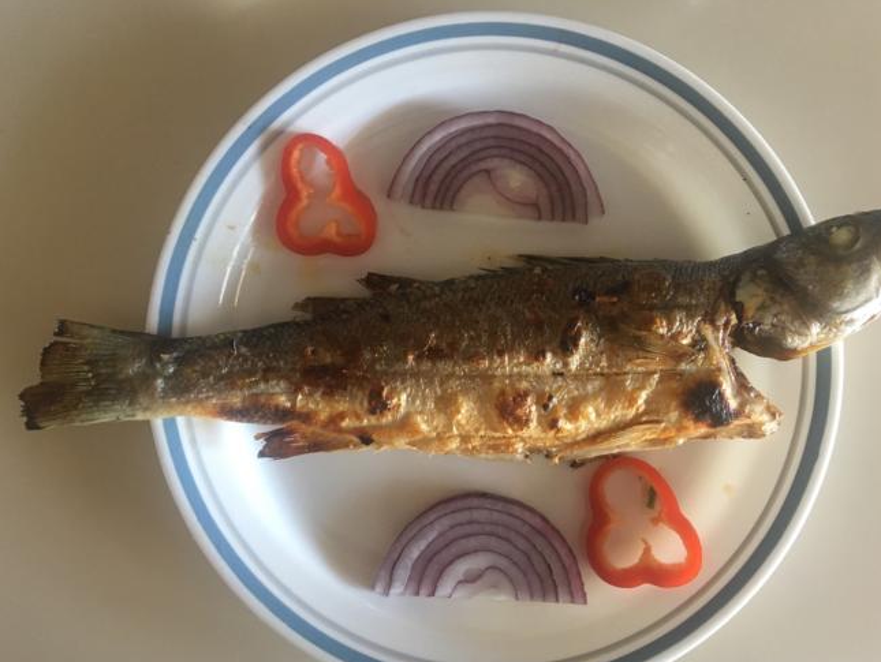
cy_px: 349
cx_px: 448
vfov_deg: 45.5
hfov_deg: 58.3
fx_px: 790
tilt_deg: -85.1
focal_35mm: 31
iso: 160
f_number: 2.2
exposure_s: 1/33
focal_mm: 4.15
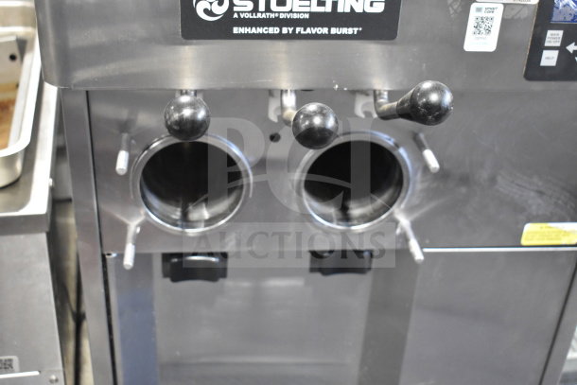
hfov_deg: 42.3
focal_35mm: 46
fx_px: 745
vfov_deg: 29.0
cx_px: 288
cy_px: 192
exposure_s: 1/50
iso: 4000
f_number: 4.2
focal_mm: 31
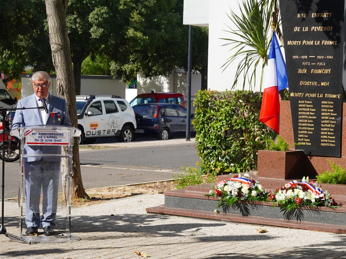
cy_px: 119
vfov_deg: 16.6
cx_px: 187
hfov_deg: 22.0
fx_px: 890
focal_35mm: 89
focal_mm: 49.1
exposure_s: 1/1600
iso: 800
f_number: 8
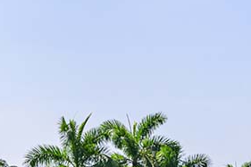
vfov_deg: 5.7
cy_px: 282
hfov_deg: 8.6
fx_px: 1665
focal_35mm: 239
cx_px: 82
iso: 250
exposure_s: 1/500
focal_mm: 70
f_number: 9
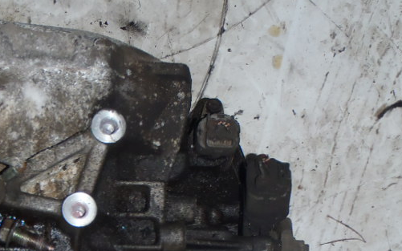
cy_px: 351
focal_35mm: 103
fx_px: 1128
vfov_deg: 12.2
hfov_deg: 19.8
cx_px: 39
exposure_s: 1/40
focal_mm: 6.83
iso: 100
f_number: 4.6
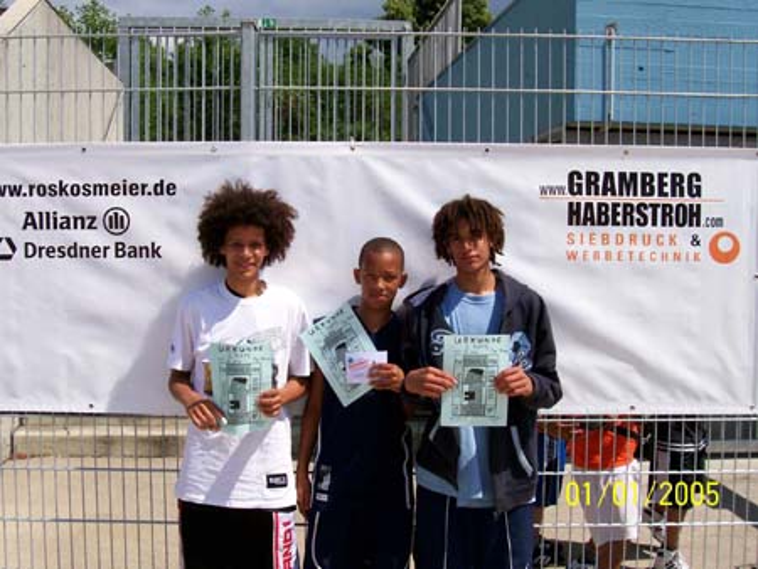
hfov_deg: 44.8
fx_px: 920
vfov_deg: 34.4
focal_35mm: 42
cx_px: 379
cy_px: 284
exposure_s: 1/646
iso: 80
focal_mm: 7
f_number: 5.6
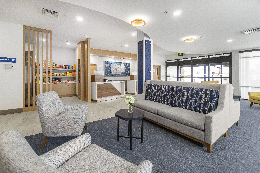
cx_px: 130
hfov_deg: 100.4
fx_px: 108
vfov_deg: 77.3
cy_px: 86
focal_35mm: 15
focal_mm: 10
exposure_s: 1/160
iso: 1000
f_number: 4
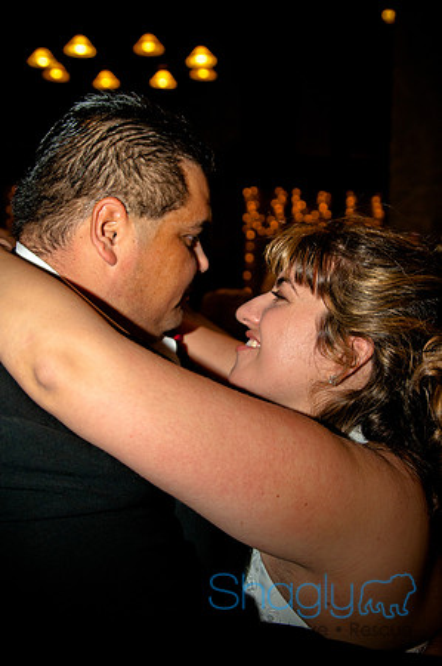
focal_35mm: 42
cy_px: 333
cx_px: 221
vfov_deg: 46.4
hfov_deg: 31.8
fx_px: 775
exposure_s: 1/200
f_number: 3.2
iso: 400
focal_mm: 28
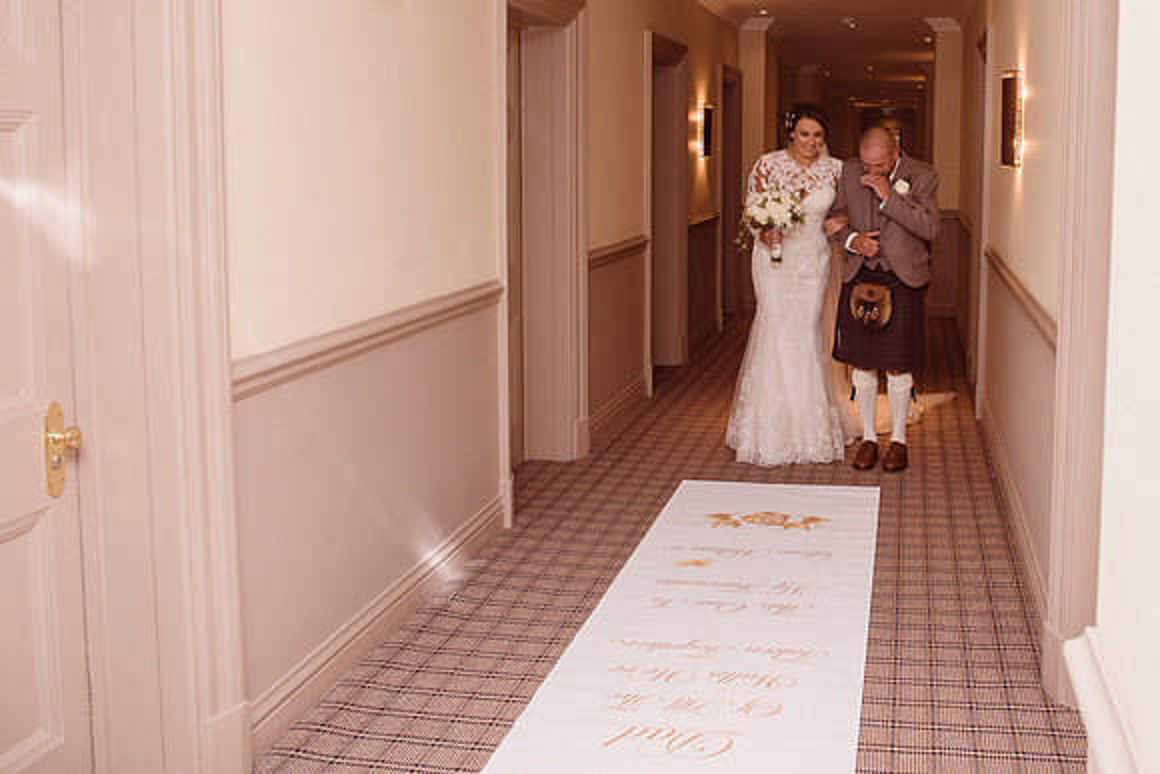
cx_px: 791
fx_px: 1143
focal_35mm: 35
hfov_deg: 52.6
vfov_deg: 36.9
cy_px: 246
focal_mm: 26
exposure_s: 1/60
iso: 320
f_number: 5.6
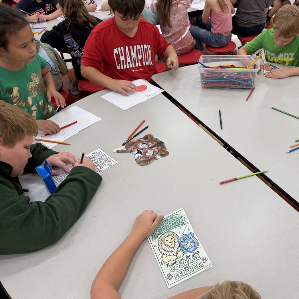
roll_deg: +0.1
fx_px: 283
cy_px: 147
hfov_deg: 54.3
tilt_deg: -41.6
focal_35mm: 29
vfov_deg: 55.6
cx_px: 203
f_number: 1.78
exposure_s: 1/120
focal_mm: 6.76
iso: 125
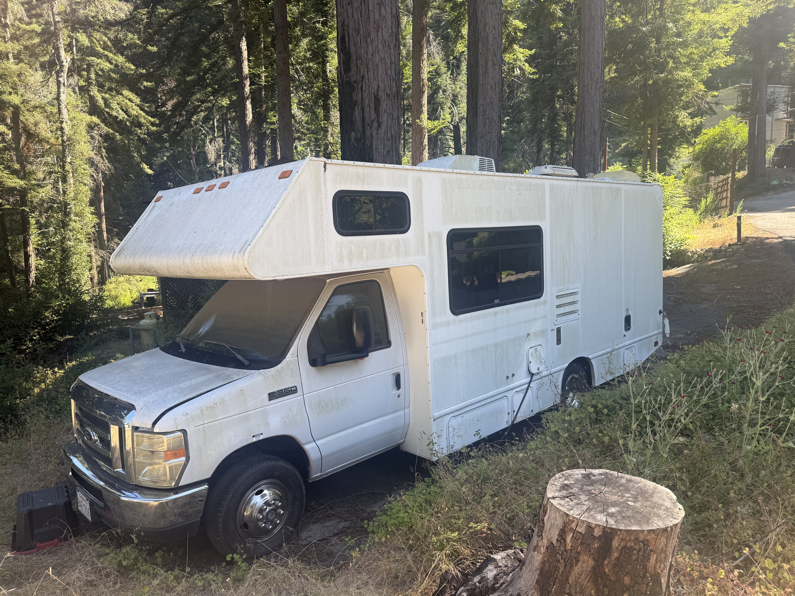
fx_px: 551
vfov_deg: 56.8
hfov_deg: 71.6
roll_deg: +1.2
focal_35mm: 24
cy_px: 298
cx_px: 398
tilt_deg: -7.7
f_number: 1.78
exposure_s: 1/584
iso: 80
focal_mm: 6.76
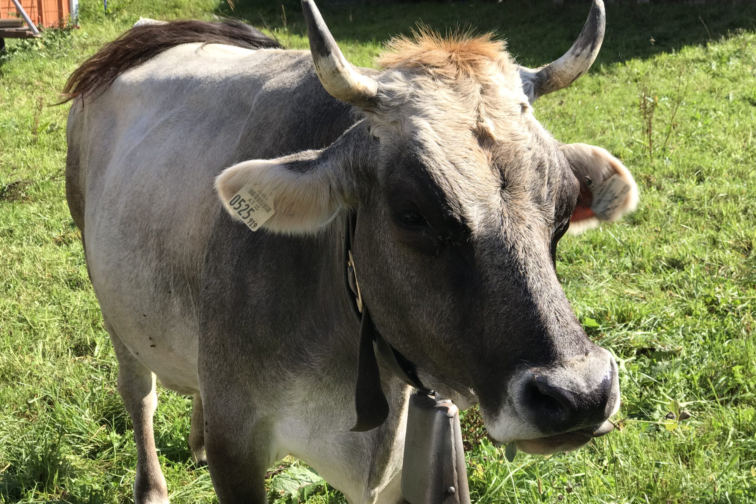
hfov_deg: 33.4
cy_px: 248
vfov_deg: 22.6
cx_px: 379
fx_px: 1260
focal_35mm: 60
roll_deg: +0.6
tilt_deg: -11.1
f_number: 2.8
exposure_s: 1/361
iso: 20
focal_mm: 6.6
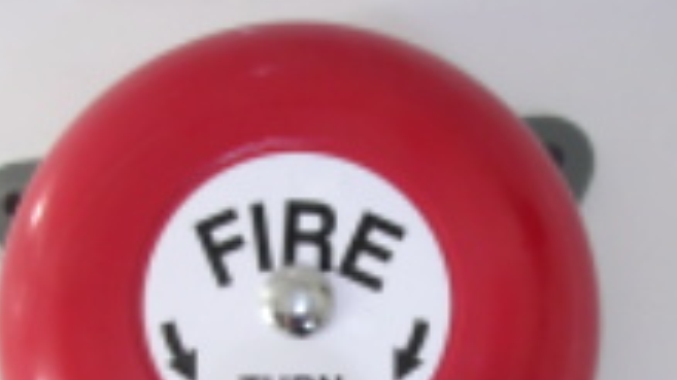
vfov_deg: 17.2
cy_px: 411
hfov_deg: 31.0
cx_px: 346
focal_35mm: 68
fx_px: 1220
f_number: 2.8
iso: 123
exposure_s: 1/28.9
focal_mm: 5.8
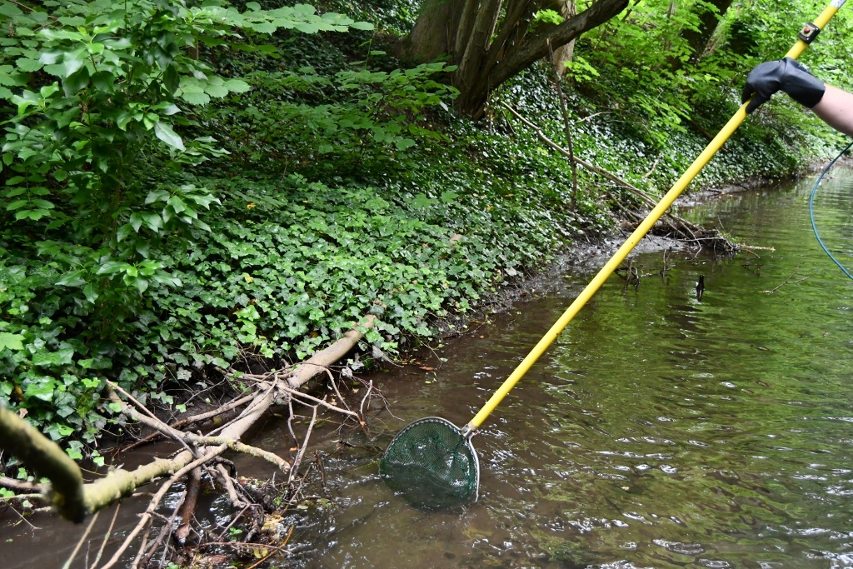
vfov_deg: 31.9
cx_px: 426
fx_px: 995
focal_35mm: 42
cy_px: 284
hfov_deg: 46.4
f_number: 4
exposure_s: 1/125
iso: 2500
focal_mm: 28
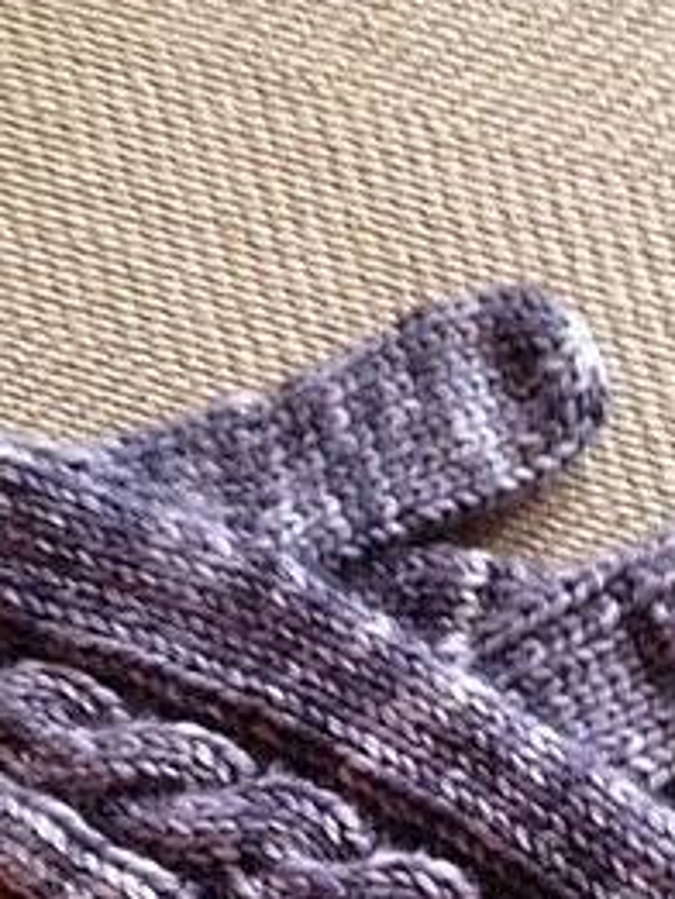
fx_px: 2104
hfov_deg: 18.2
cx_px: 430
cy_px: 834
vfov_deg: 23.4
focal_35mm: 81
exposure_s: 1/15
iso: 640
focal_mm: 4.12
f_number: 2.4
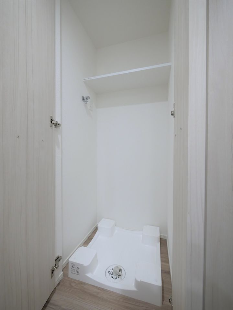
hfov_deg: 85.7
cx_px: 116
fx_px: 126
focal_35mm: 14
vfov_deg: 102.1
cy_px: 155
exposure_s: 1/50
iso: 640
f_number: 4
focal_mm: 7
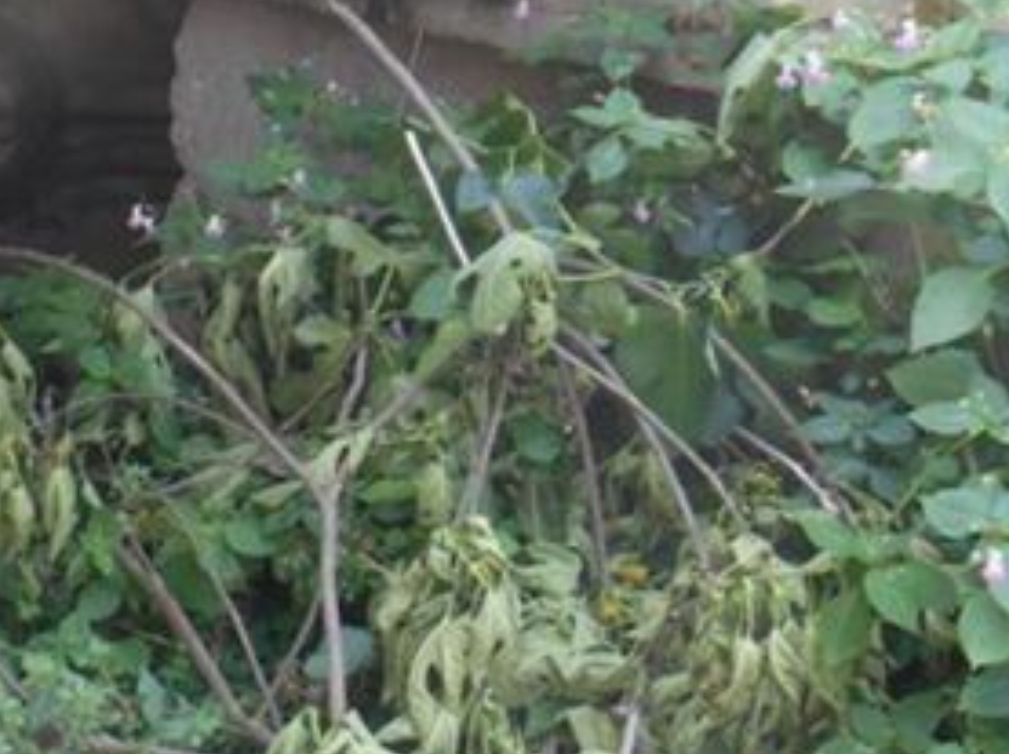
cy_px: 15
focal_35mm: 94
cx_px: -22
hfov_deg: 20.2
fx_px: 2736
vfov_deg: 15.4
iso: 80
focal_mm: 4.7
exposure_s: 1/60
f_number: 3.4
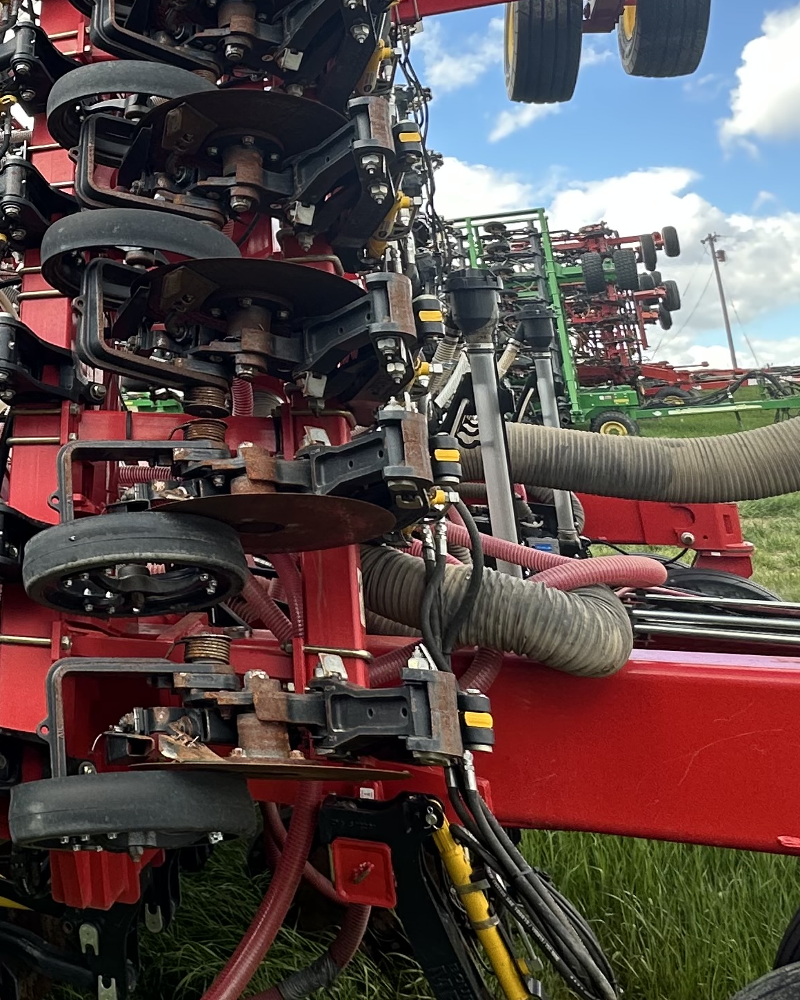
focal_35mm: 38
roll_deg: -1.4
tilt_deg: +16.2
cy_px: 145
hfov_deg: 33.7
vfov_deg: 44.6
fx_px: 1125
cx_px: -92
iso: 40
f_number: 2.2
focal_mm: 2.22
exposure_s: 1/212
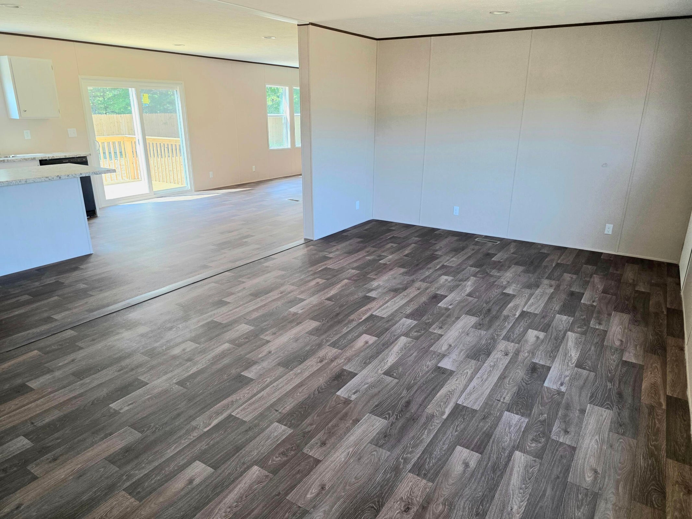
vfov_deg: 58.9
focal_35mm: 23
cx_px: 346
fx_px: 460
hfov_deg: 73.9
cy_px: 260
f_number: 1.7
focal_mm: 6.3
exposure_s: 1/182
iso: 200
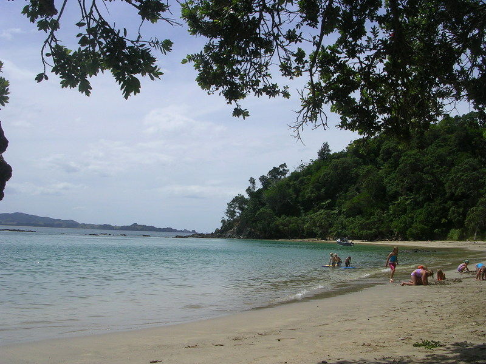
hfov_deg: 49.0
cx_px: 243
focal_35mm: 38
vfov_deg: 37.7
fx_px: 534
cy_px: 182
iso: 50
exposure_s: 1/650
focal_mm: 5.8
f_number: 5.6
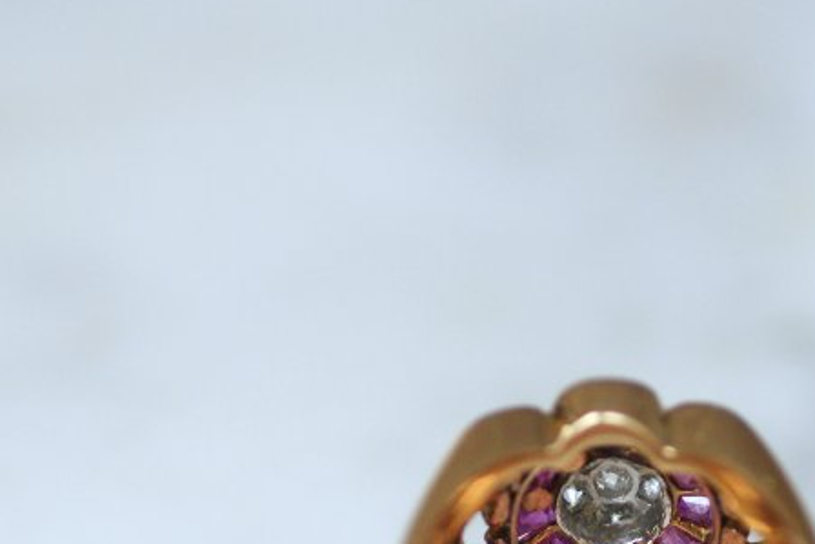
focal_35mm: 281
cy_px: 584
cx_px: 624
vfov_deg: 4.9
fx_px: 6363
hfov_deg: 7.3
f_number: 2.8
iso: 320
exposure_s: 1/125
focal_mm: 70
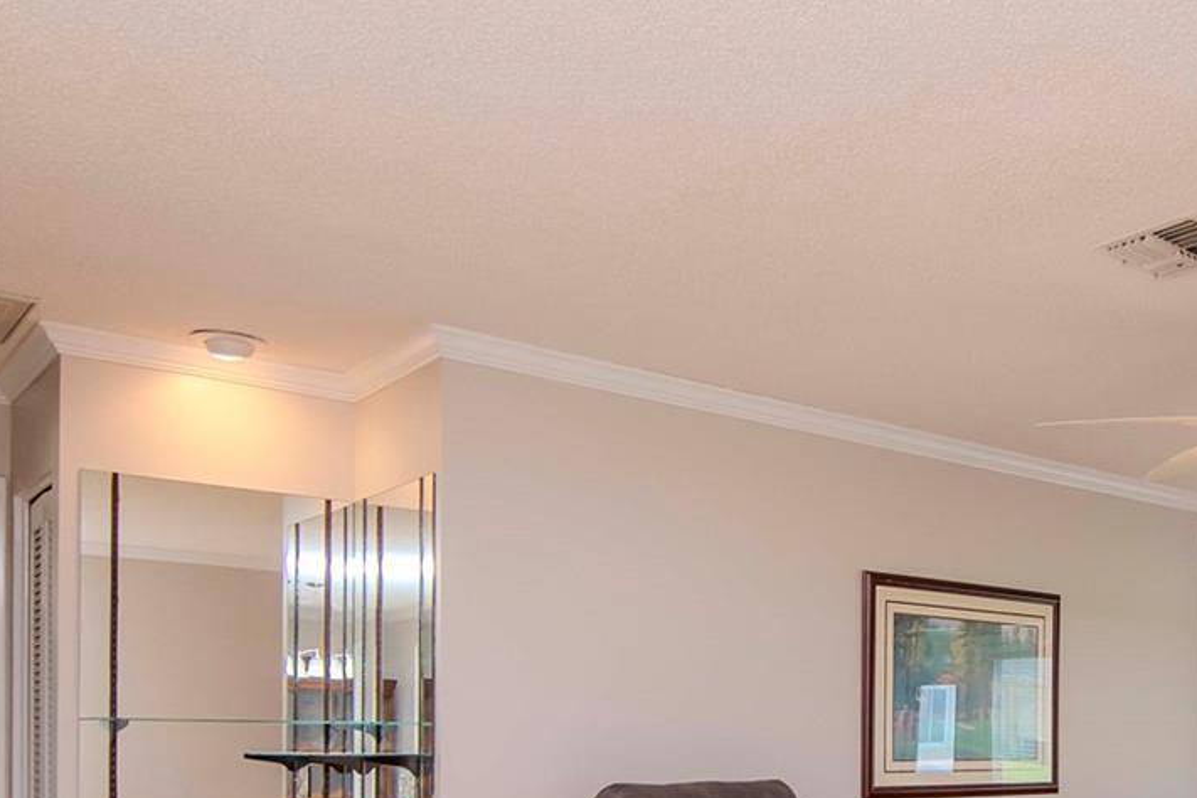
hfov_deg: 49.5
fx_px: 1234
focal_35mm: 37
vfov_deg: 33.8
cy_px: 722
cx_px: 907
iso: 800
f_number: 4
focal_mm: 11
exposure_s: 1/160
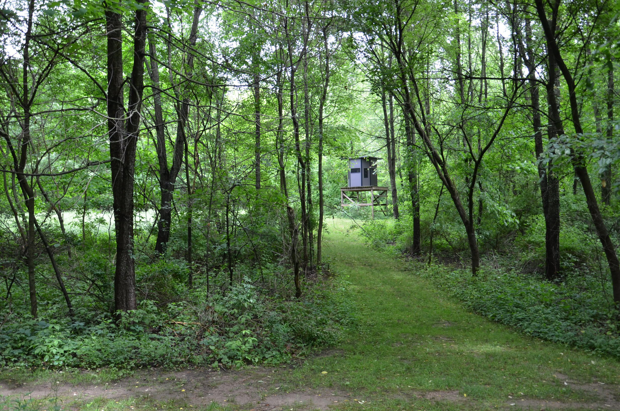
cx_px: 310
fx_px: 567
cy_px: 206
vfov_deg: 39.8
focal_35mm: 33
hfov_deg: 57.3
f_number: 5
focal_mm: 22
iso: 400
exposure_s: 1/100
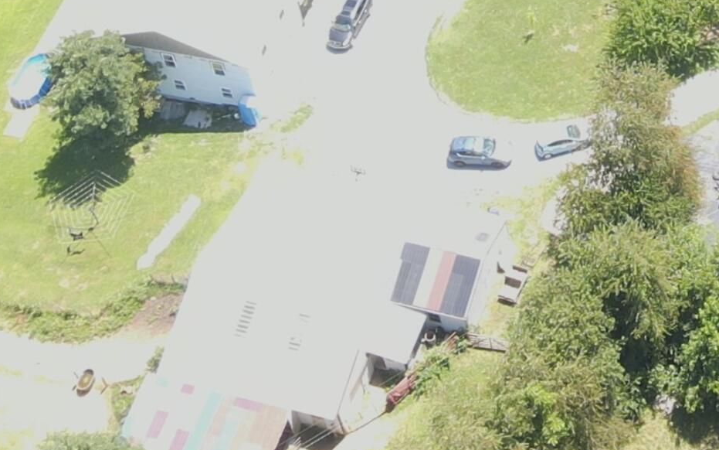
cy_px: -203
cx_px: 865
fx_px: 1607
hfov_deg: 23.1
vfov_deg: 14.9
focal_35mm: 82
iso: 100
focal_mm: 4.5
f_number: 2.8
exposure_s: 1/100
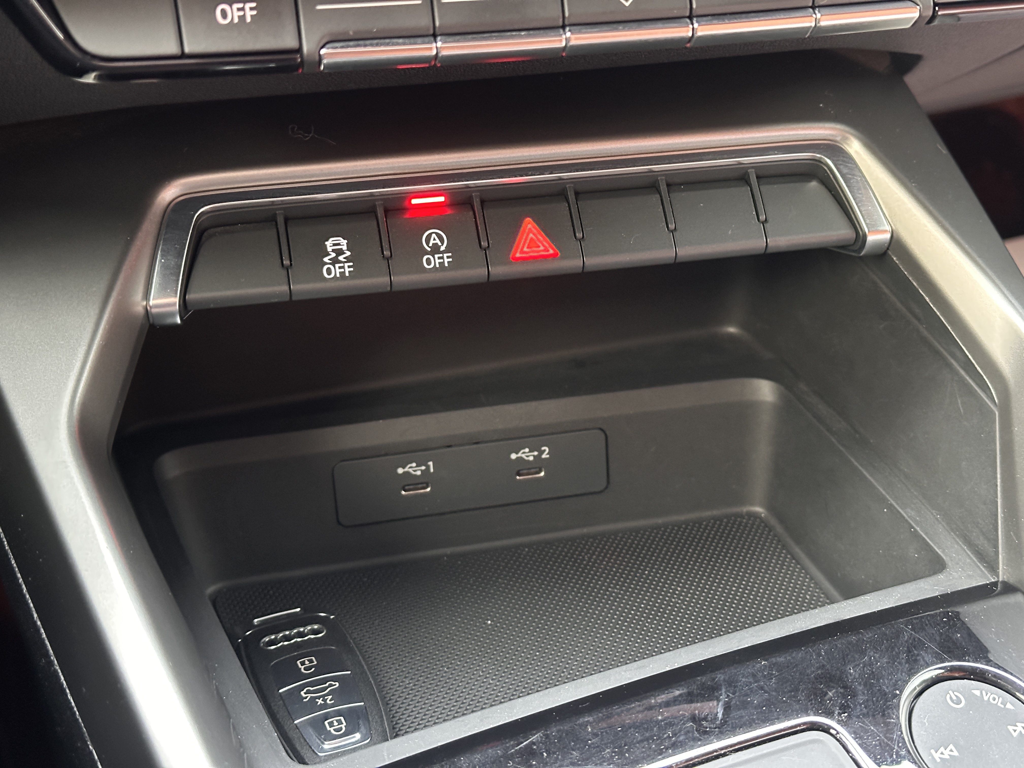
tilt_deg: -36.4
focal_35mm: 48
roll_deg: -1.9
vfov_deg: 30.3
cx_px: 512
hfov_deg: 39.7
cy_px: 384
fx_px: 1420
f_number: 1.78
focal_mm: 6.86
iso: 640
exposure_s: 1/22
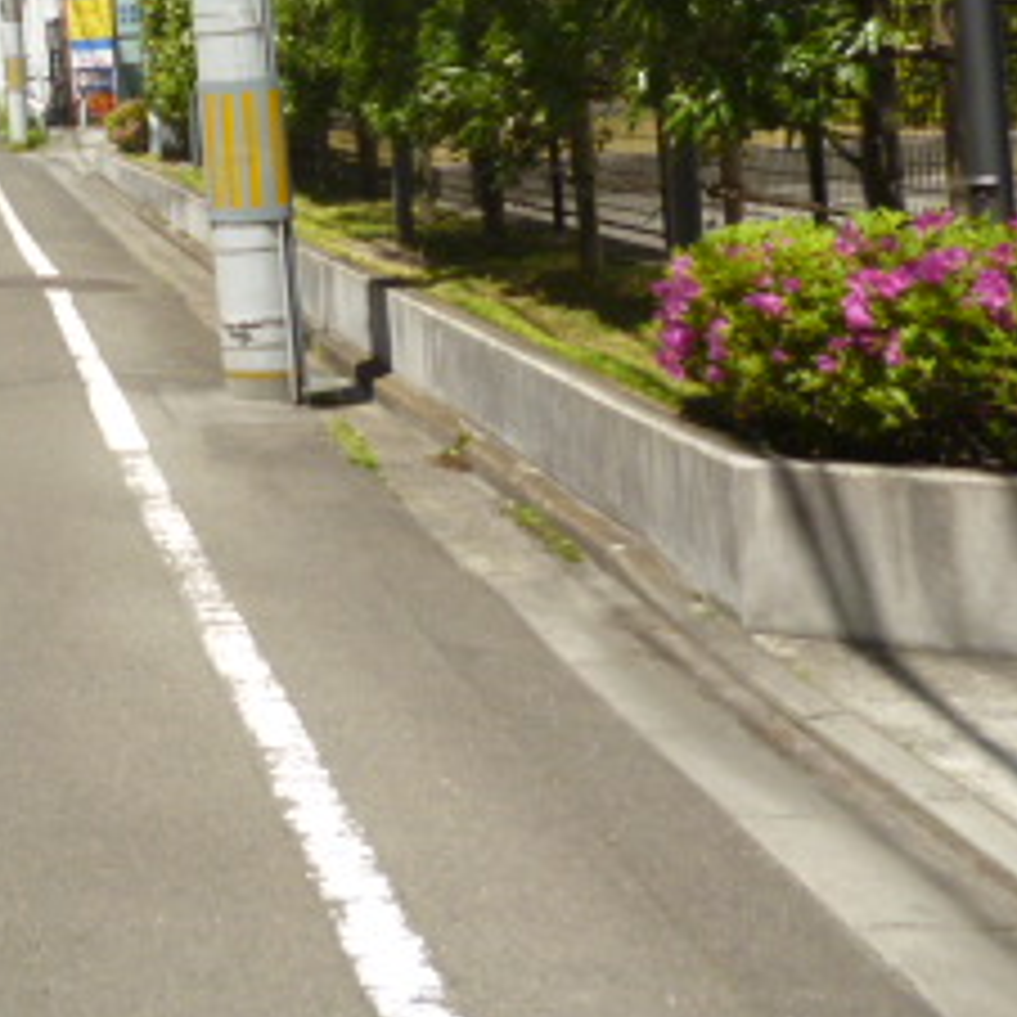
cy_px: -50
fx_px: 2327
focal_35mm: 70
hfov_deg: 23.1
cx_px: -126
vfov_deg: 23.4
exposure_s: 1/125
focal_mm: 5
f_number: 9
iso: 100
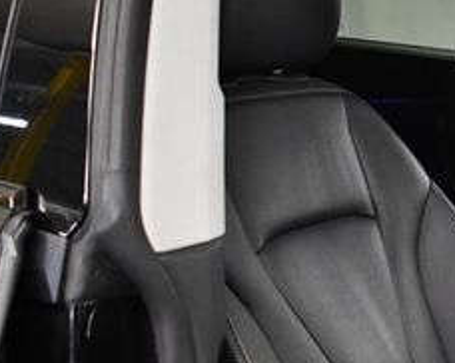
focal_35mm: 79
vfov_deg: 19.2
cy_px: 293
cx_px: 529
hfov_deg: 22.5
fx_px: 1063
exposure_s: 1/125
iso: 3200
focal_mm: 20
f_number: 3.5
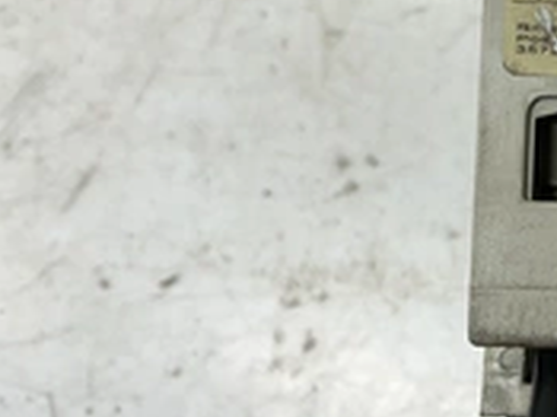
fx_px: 1029
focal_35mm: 64
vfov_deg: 22.6
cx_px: 605
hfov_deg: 27.8
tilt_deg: -79.6
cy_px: 95
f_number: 1.8
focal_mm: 3
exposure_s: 1/120
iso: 40
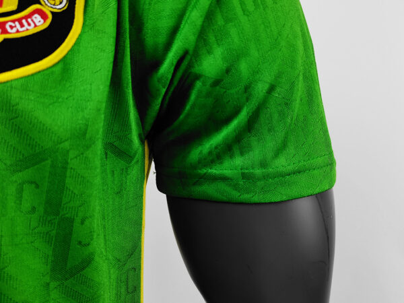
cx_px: 202
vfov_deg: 40.7
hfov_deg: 52.6
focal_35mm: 35
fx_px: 408
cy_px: 152
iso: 100
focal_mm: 5.58
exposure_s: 1/50
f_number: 1.8
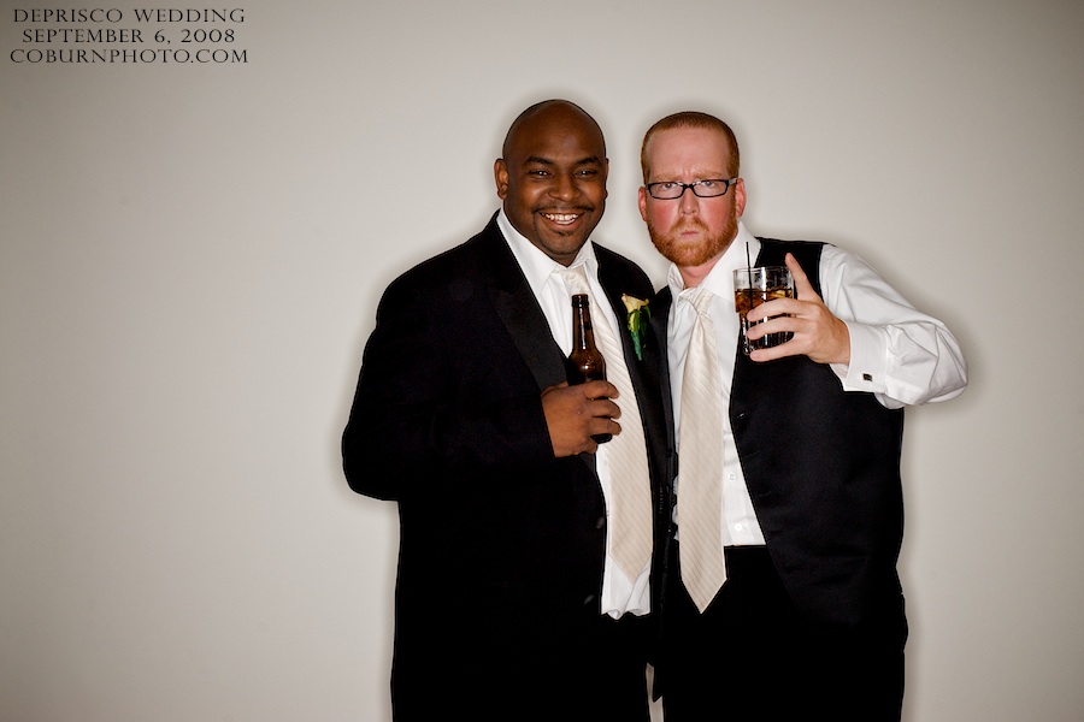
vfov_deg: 22.6
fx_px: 1807
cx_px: 542
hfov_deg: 33.4
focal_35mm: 60
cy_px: 361
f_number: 16
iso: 200
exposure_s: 1/250
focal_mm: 40
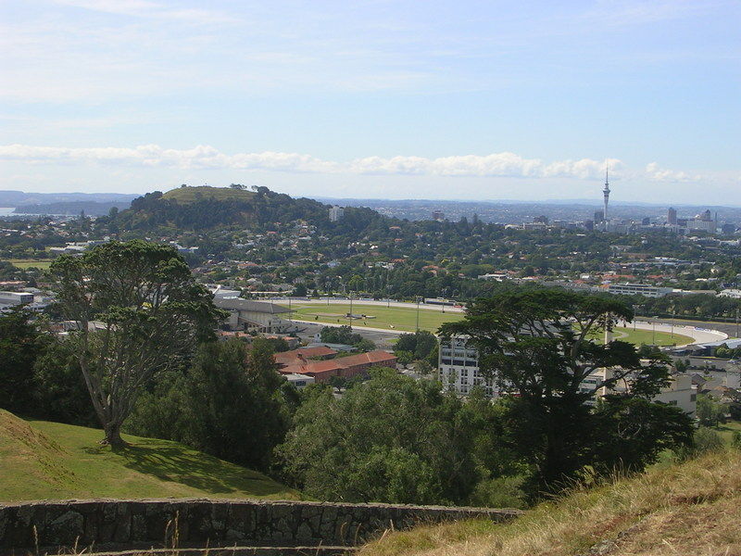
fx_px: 1434
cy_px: 278
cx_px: 370
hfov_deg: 29.0
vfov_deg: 21.9
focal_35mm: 67
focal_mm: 10.2
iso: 50
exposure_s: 1/813
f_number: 3.6
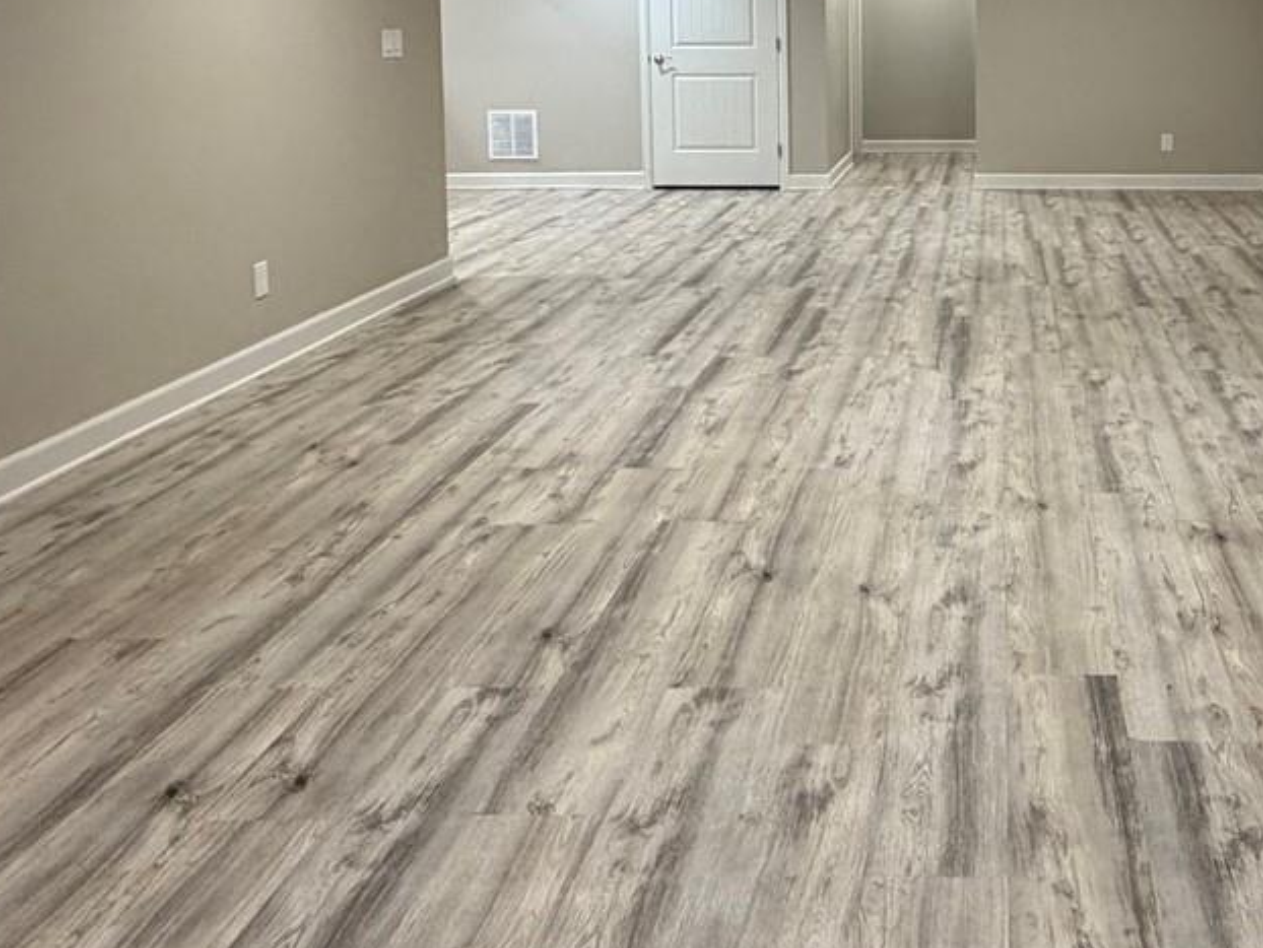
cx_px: 1013
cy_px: 114
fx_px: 1314
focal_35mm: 36
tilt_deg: -5.6
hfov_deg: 48.4
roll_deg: +0.2
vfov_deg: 37.4
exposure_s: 1/60
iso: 250
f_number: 2.2
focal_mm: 2.22
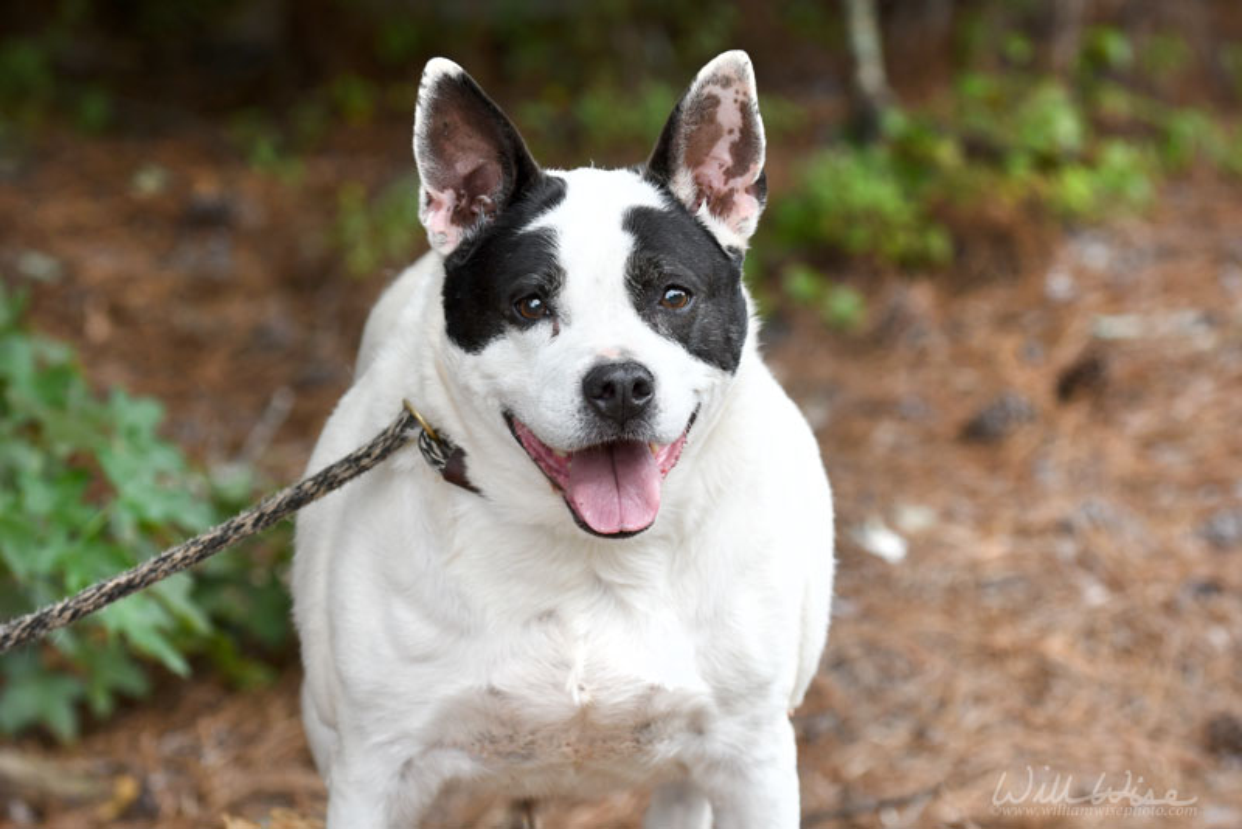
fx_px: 6471
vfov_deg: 7.3
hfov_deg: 11.0
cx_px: 621
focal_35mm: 188
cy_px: 414
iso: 640
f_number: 5
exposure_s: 1/400
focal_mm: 125
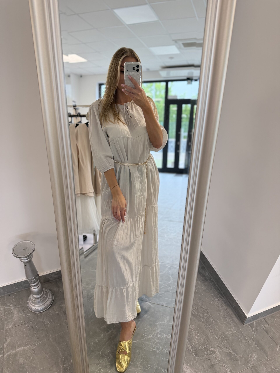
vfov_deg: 71.6
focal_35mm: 24
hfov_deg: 56.8
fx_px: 259
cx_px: 140
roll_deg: -2.7
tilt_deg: -37.4
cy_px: 186
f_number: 1.78
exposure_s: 1/171
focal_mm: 6.76
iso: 200
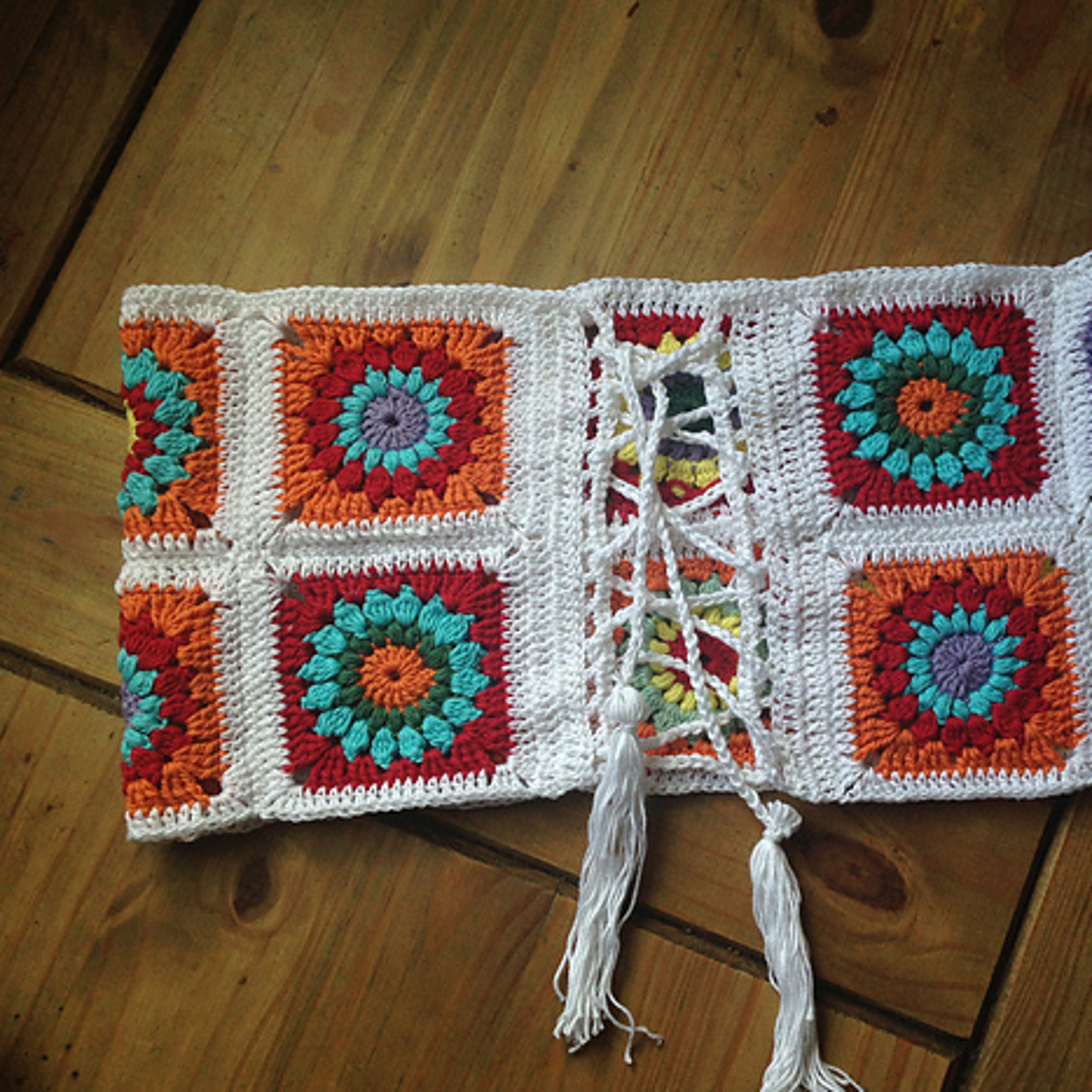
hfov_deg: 41.5
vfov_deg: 41.9
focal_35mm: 40
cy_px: 557
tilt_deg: -80.0
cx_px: 687
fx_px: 1428
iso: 80
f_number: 2.4
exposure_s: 1/120
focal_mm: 4.12
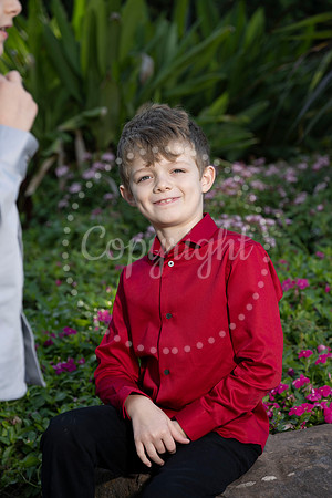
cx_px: 166
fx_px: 1439
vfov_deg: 19.6
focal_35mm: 104
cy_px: 249
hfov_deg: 13.2
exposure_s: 1/200
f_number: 5.6
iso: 160
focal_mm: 104
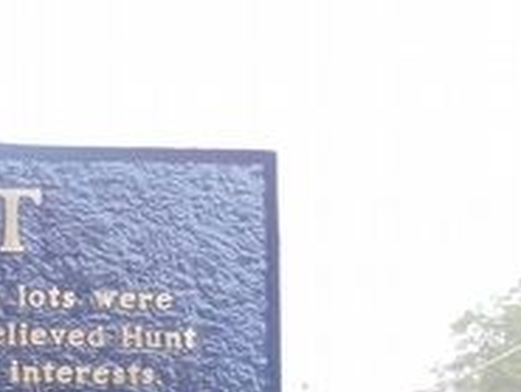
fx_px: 2605
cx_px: -456
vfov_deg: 8.4
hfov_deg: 10.6
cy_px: 547
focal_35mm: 173
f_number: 3.6
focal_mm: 7.1
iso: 320
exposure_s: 1/30
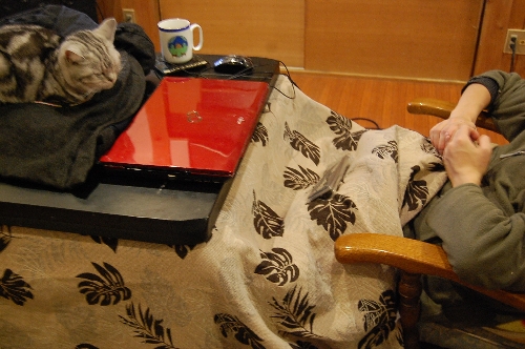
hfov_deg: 49.6
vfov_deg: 34.1
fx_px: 568
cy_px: 174
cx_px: 262
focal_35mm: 39
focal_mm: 26
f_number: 4.2
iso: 1600
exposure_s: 1/5
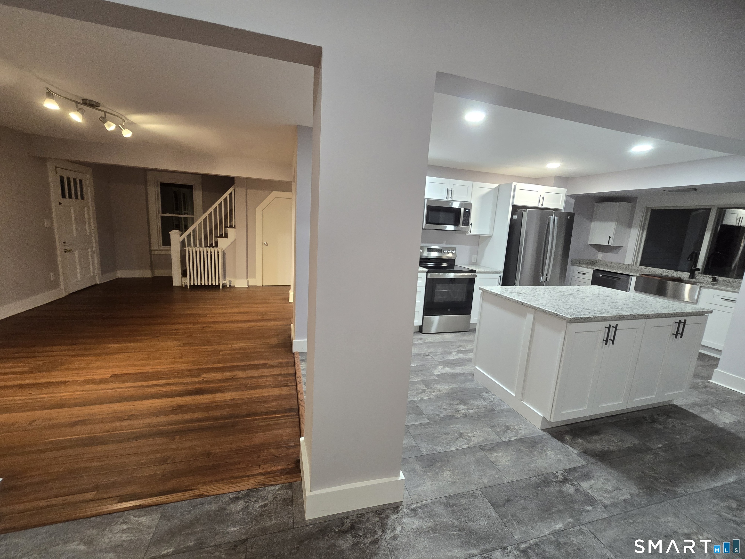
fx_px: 280
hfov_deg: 106.2
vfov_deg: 89.9
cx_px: 372
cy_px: 280
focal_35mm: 13
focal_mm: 2.2
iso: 400
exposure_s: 1/60
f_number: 2.2
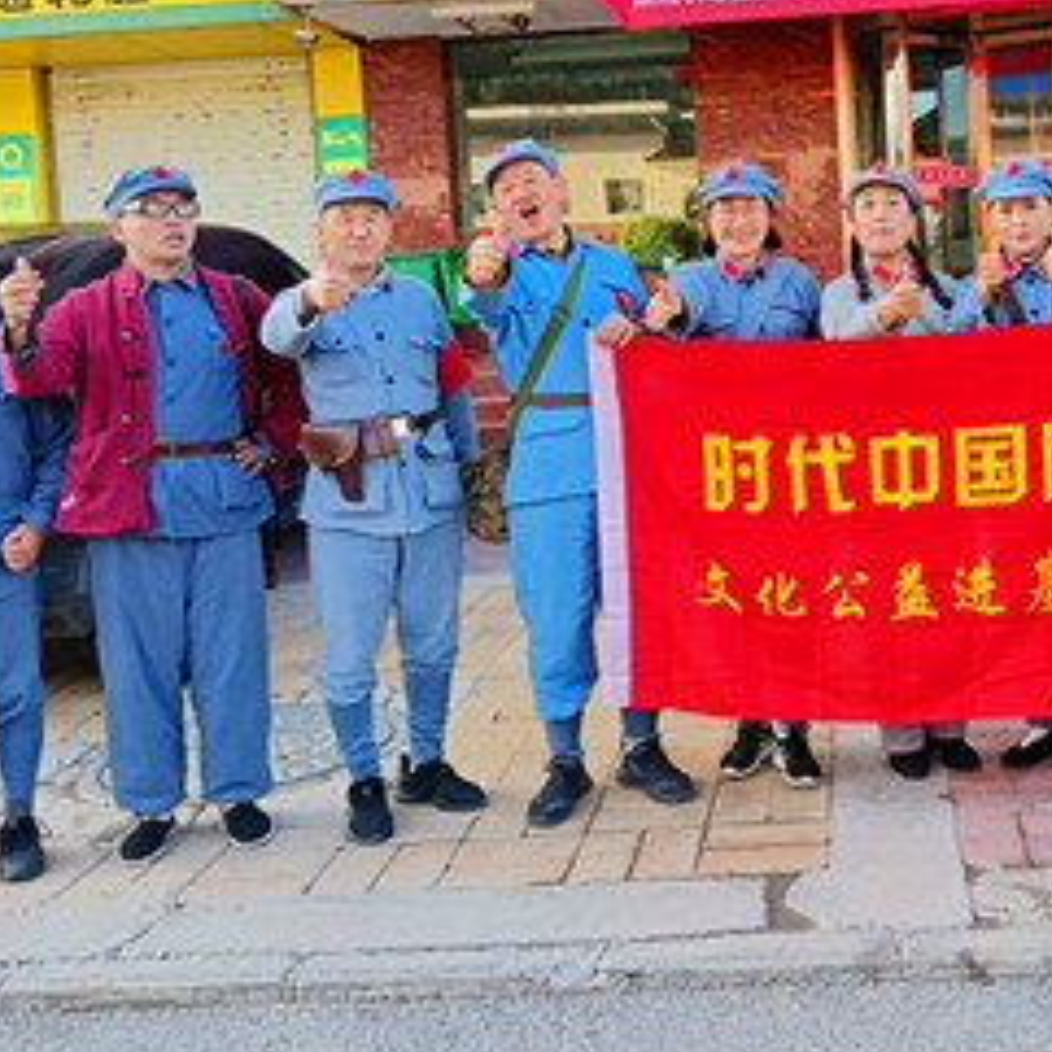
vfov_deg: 37.7
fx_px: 1513
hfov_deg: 37.4
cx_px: 790
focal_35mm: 44
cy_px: 316
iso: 190
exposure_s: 1/100
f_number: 1.75
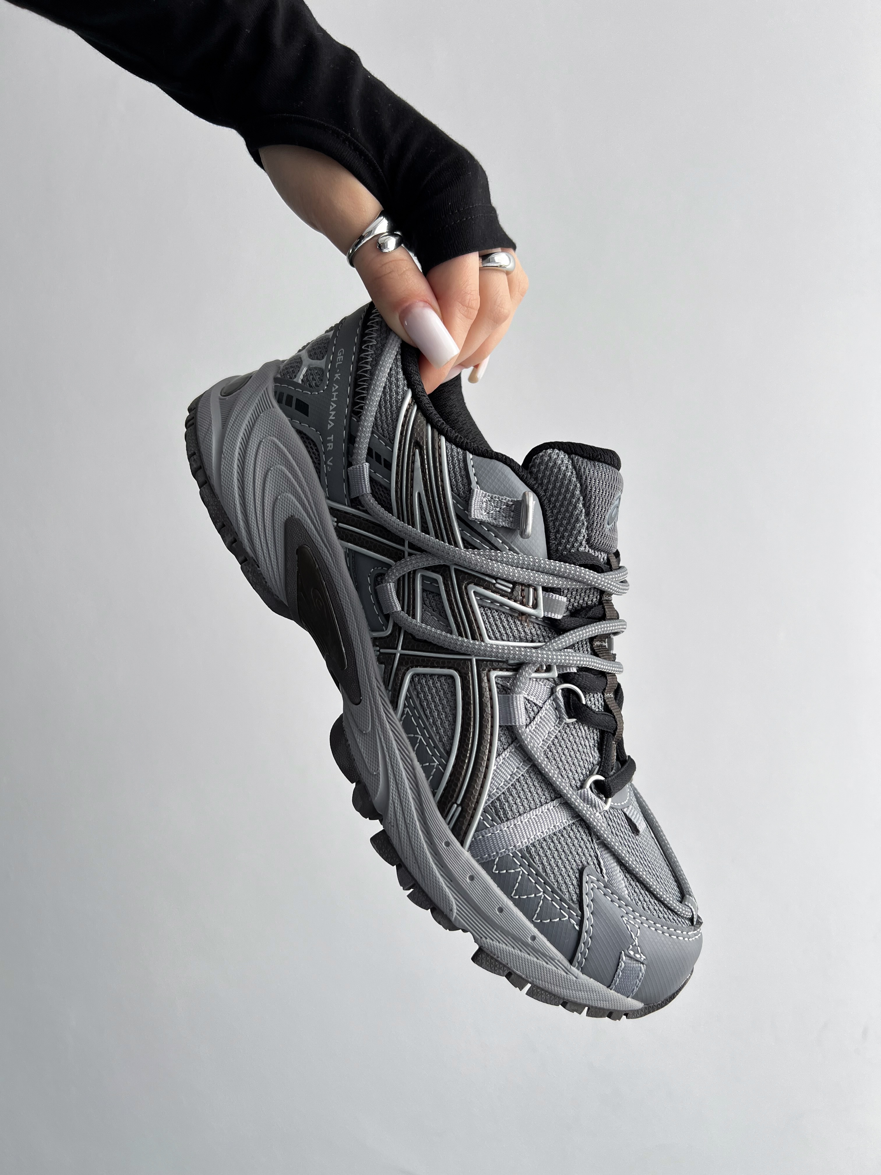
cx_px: 440
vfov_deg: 67.3
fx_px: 882
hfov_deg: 53.1
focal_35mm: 26
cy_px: 588
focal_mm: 5.7
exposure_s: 1/120
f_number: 1.5
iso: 64
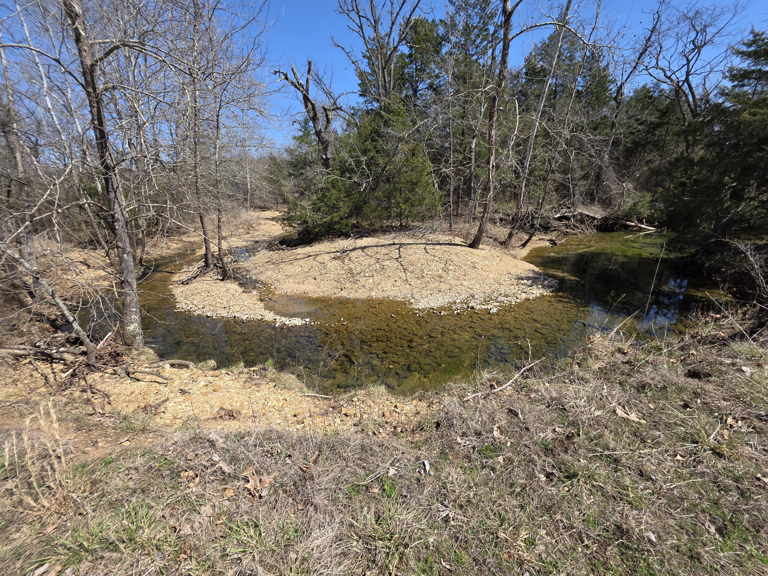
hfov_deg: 106.2
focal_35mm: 13
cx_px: 384
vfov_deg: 89.9
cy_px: 288
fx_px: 288
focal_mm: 2.2
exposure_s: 1/1610
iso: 40
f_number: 1.9
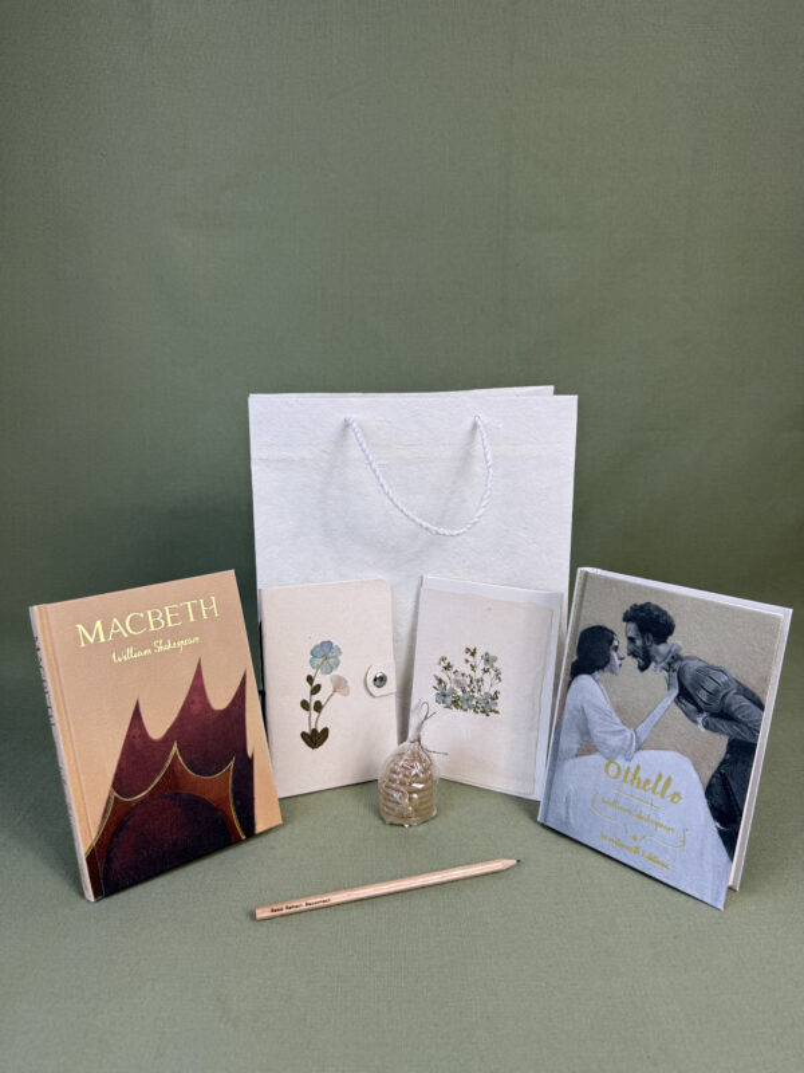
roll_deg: +0.0
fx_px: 743
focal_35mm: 24
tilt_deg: -13.8
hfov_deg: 56.8
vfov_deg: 71.6
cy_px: 536
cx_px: 402
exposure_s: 1/121
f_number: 1.78
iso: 64
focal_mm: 6.76
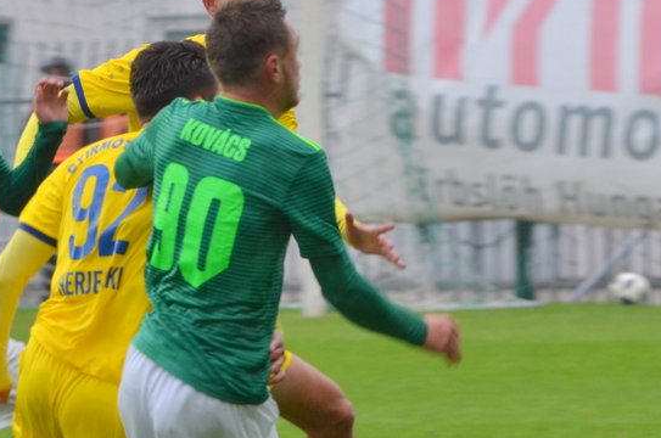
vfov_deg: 2.3
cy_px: 251
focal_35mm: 597
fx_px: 10942
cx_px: 213
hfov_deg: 3.5
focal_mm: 180
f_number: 7.1
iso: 500
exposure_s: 1/200
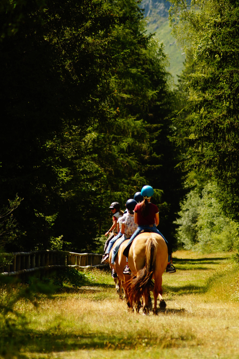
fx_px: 2990
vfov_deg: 6.9
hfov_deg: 4.6
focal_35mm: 300
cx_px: 120
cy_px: 180
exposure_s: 1/320
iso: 100
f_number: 5
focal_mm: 200
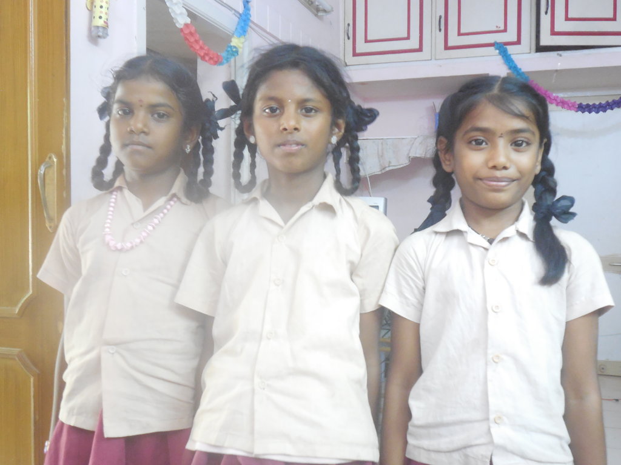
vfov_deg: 37.7
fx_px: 682
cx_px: 310
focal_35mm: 38
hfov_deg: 49.0
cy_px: 232
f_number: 4.2
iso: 800
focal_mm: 6.8
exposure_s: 1/4
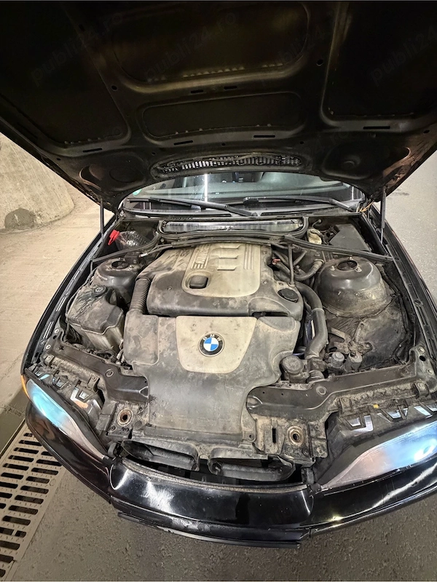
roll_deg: +4.2
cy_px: 291
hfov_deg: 85.7
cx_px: 218
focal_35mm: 14
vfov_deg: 102.1
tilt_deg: -41.2
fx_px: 236
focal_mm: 2.22
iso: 1000
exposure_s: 1/33
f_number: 2.2
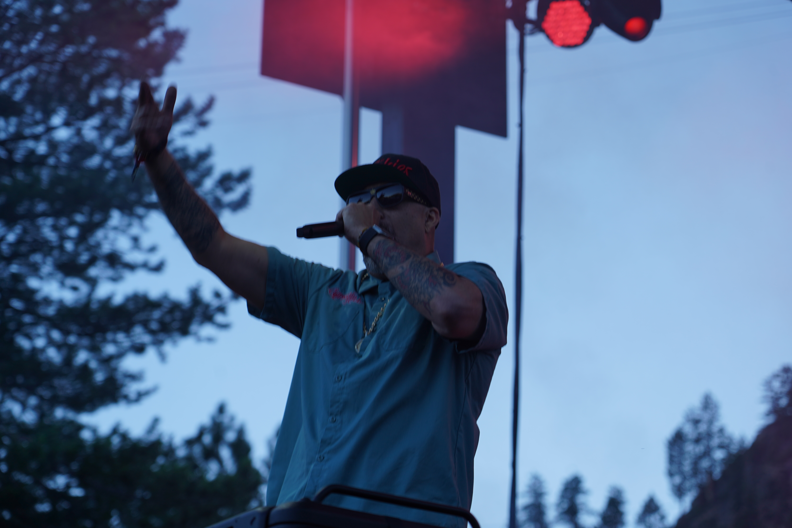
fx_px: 2310
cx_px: 396
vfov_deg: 13.0
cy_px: 264
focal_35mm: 105
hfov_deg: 19.5
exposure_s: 1/200
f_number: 5
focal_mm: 105
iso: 100
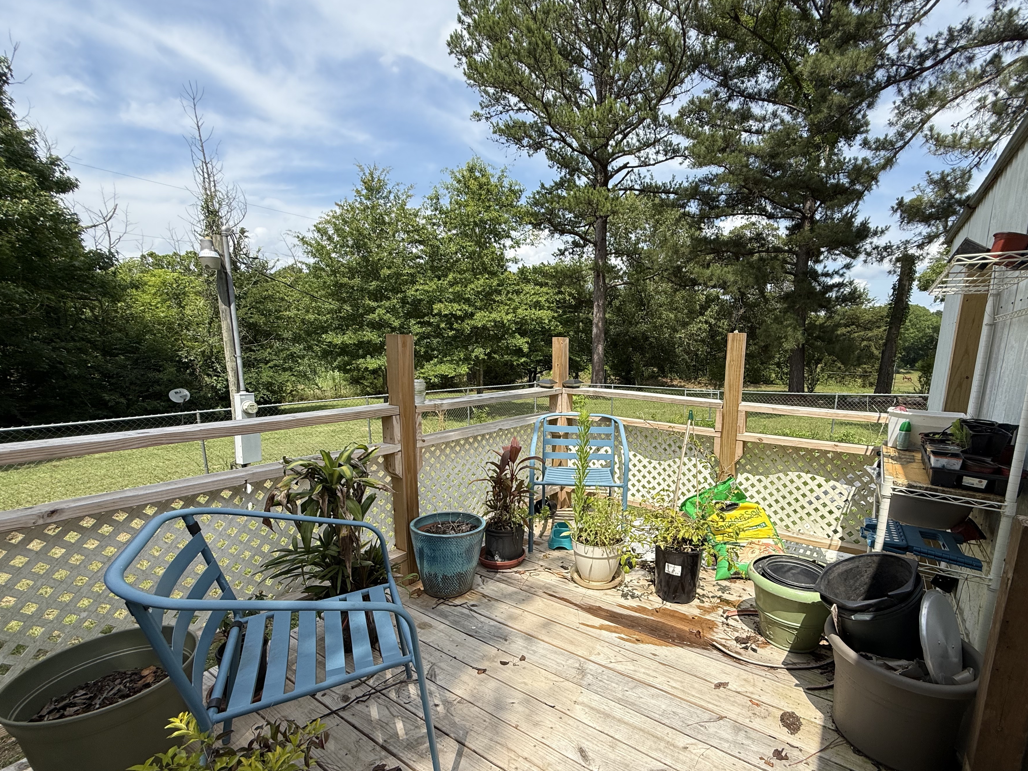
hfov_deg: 94.1
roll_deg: -1.3
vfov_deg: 77.7
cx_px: 576
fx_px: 475
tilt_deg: -9.9
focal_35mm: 16
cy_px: 436
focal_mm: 2.22
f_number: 2.2
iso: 50
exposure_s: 1/1613
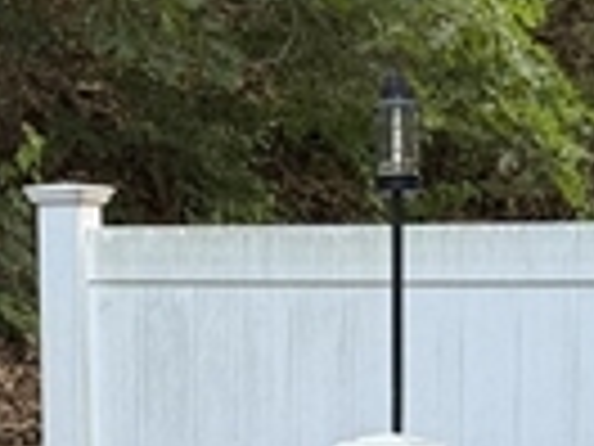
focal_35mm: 186
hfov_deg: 10.6
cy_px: 924
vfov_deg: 7.6
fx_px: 3192
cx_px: 140
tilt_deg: -9.4
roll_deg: +0.6
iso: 50
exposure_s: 1/121
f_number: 1.78
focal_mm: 6.76
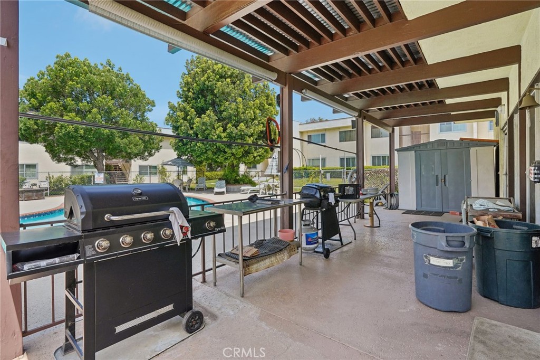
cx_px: 270
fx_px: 240
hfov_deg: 96.8
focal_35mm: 16
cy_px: 180
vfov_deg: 73.7
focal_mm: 16
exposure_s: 1/200
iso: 400
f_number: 8
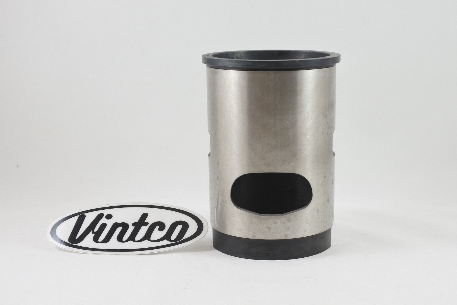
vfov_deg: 32.6
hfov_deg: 47.4
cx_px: 228
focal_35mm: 41
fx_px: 520
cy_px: 152
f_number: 4.2
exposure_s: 1/125
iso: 450
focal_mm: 15.3
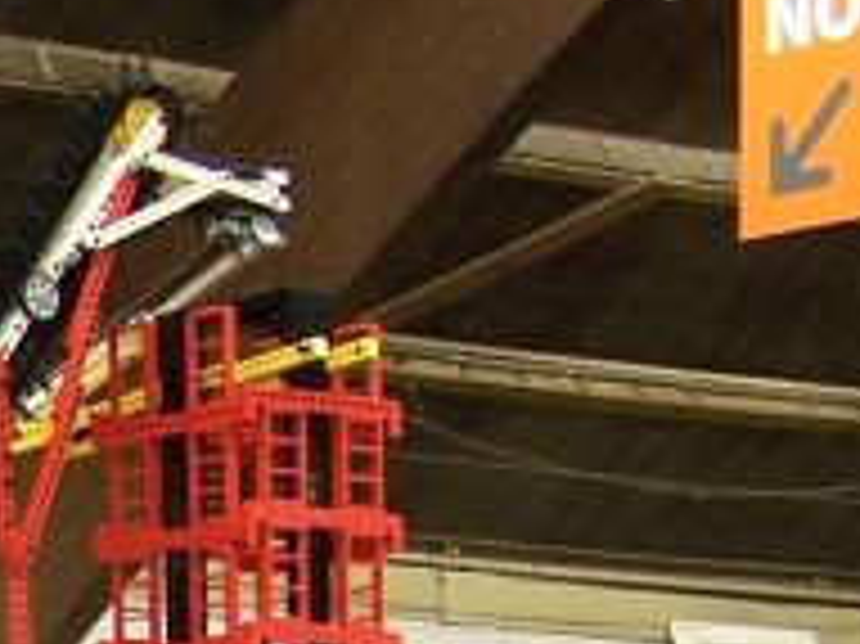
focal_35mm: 215
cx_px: -1054
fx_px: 5338
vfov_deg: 6.6
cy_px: 1441
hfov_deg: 8.6
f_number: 2.8
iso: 80
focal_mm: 6.7
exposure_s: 1/2
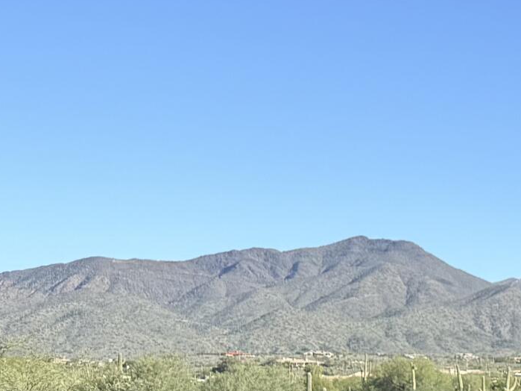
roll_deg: -1.0
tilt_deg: +0.8
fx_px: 1550
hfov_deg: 15.3
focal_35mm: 103
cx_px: 1042
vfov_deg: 14.2
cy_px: 381
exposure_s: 1/2907
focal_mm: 6.76
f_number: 1.78
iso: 80
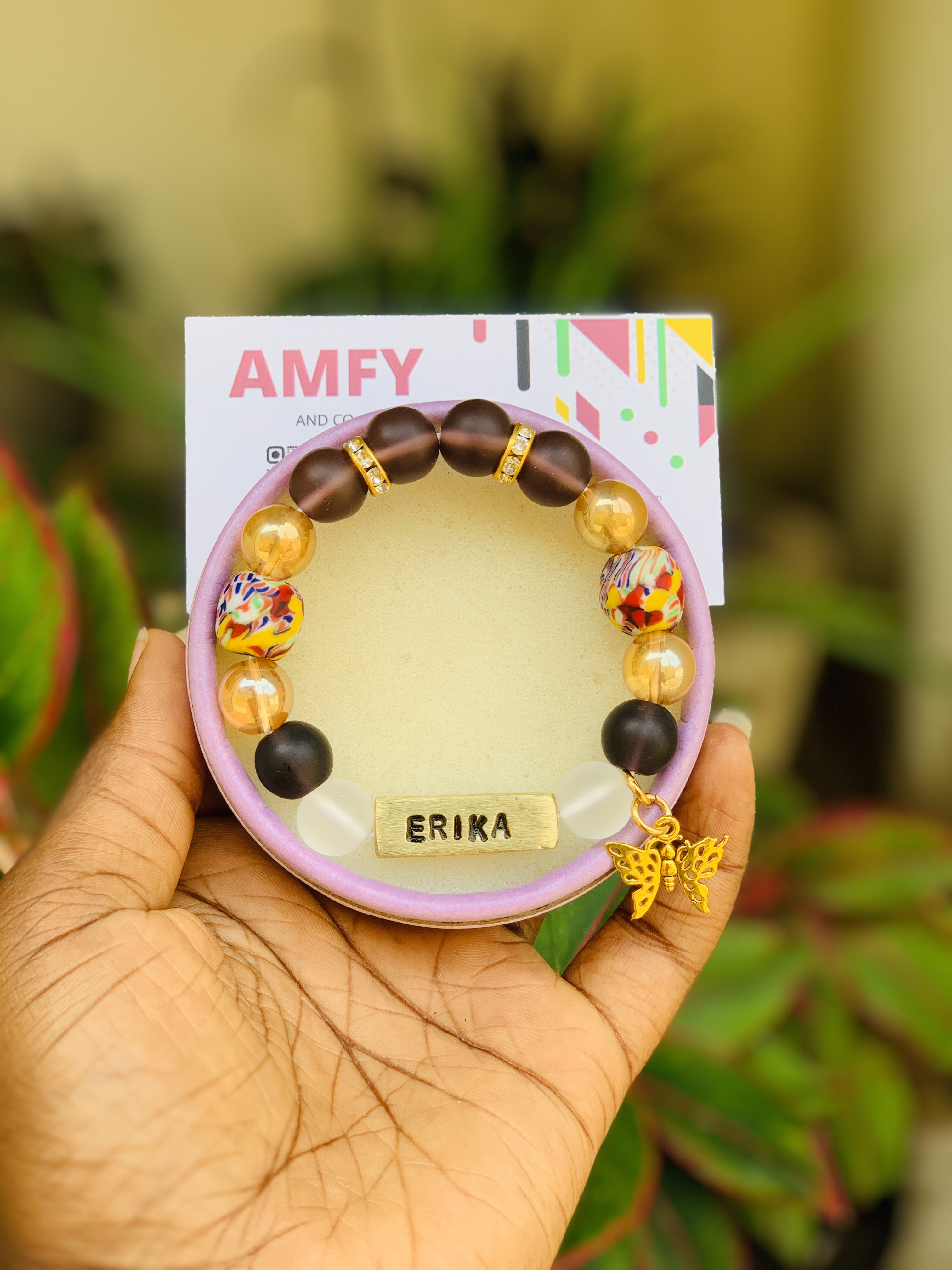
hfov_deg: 28.0
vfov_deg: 36.8
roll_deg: -0.2
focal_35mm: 52
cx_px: 476
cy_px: 635
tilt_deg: -15.3
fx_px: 1907
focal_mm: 6
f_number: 2.4
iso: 20
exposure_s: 1/122
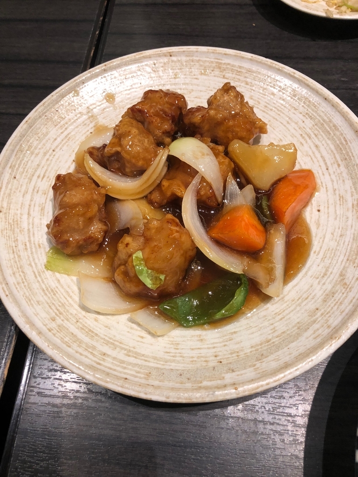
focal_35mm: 28
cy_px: 238
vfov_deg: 63.4
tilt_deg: -63.7
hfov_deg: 49.7
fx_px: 386
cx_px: 179
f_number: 1.8
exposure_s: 1/30
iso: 25
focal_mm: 4
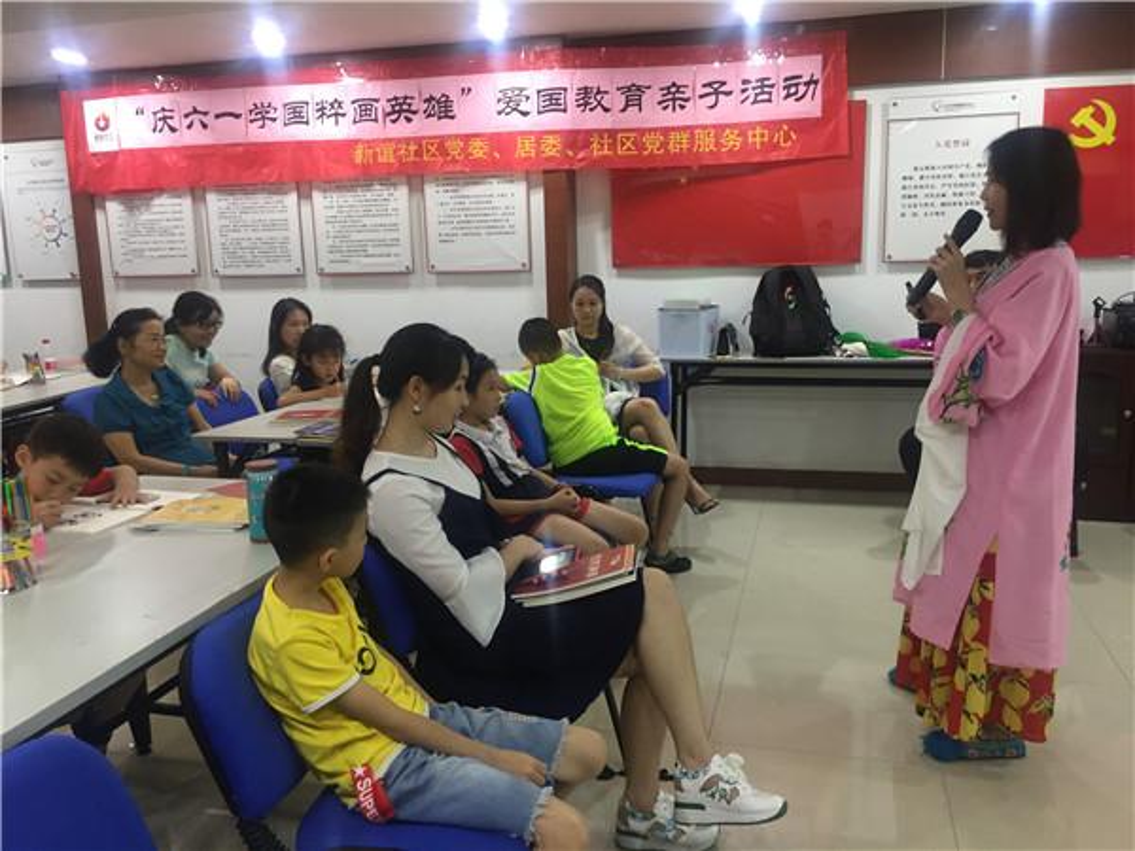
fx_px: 951
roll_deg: +0.1
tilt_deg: -9.5
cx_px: 568
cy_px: 426
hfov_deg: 61.7
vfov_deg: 48.2
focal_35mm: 29
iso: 125
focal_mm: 4.15
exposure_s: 1/33
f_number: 2.2
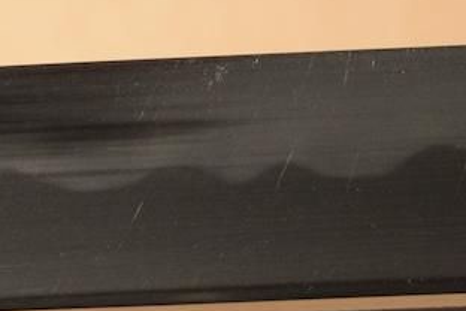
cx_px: 149
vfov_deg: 2.6
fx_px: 6964
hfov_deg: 3.8
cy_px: 111
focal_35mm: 538
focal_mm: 80
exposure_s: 1/2
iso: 400
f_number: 11
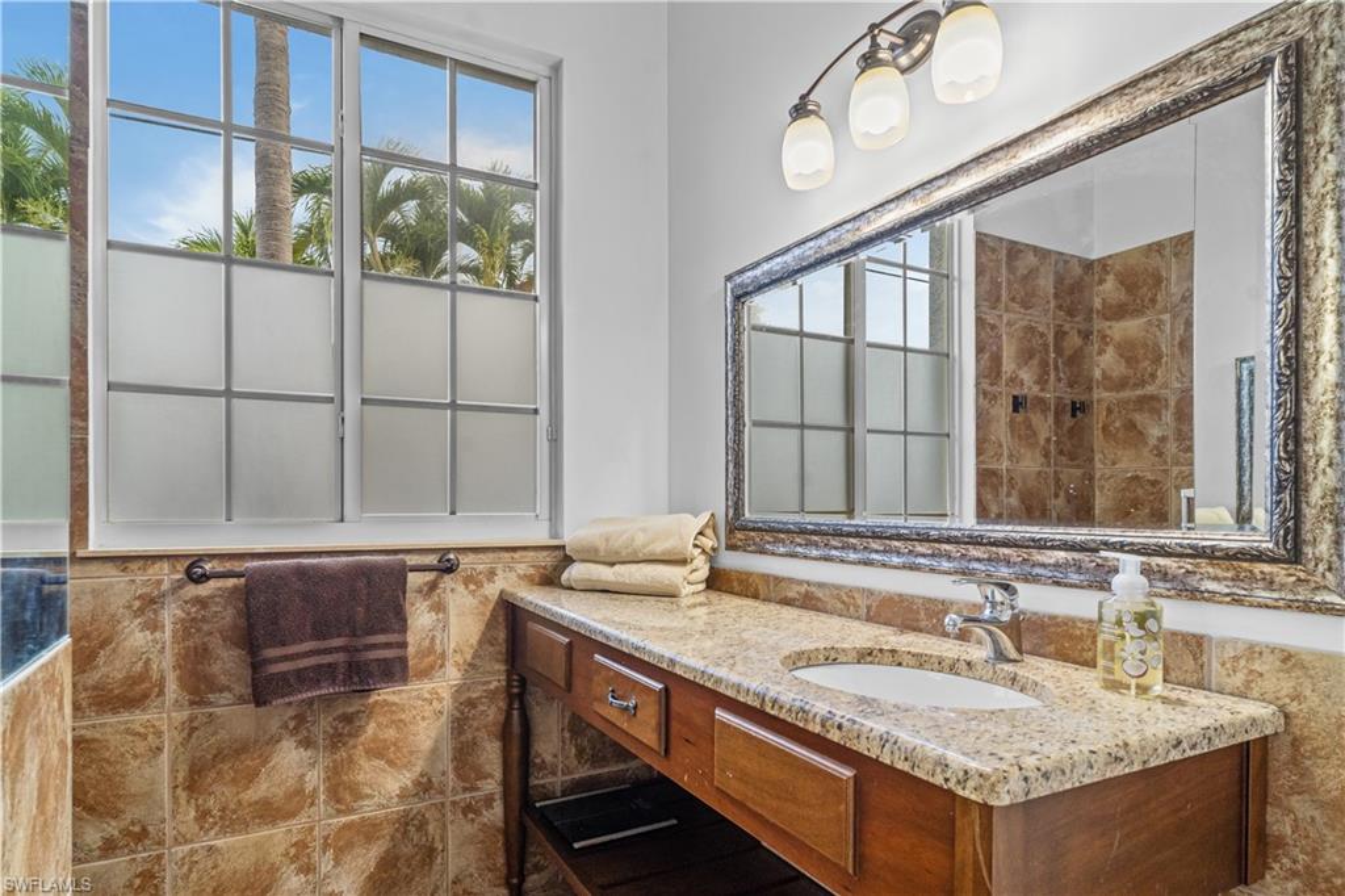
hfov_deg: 90.0
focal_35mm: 18
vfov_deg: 67.3
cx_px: 672
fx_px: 672
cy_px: 448
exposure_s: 1/25
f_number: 7.1
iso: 1250
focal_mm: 18
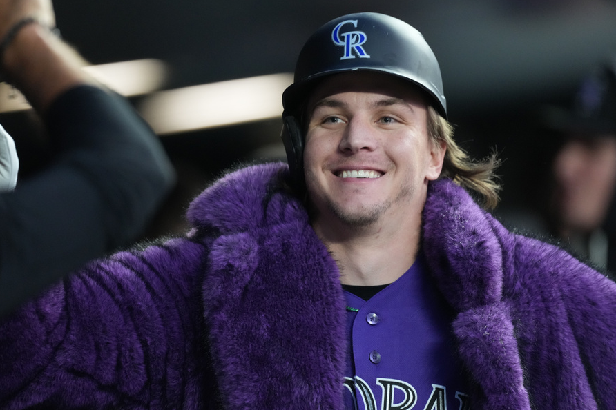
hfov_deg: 3.0
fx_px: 11785
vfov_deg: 2.0
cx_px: 273
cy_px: 233
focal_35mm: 689
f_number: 4
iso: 5000
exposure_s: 1/640
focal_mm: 600
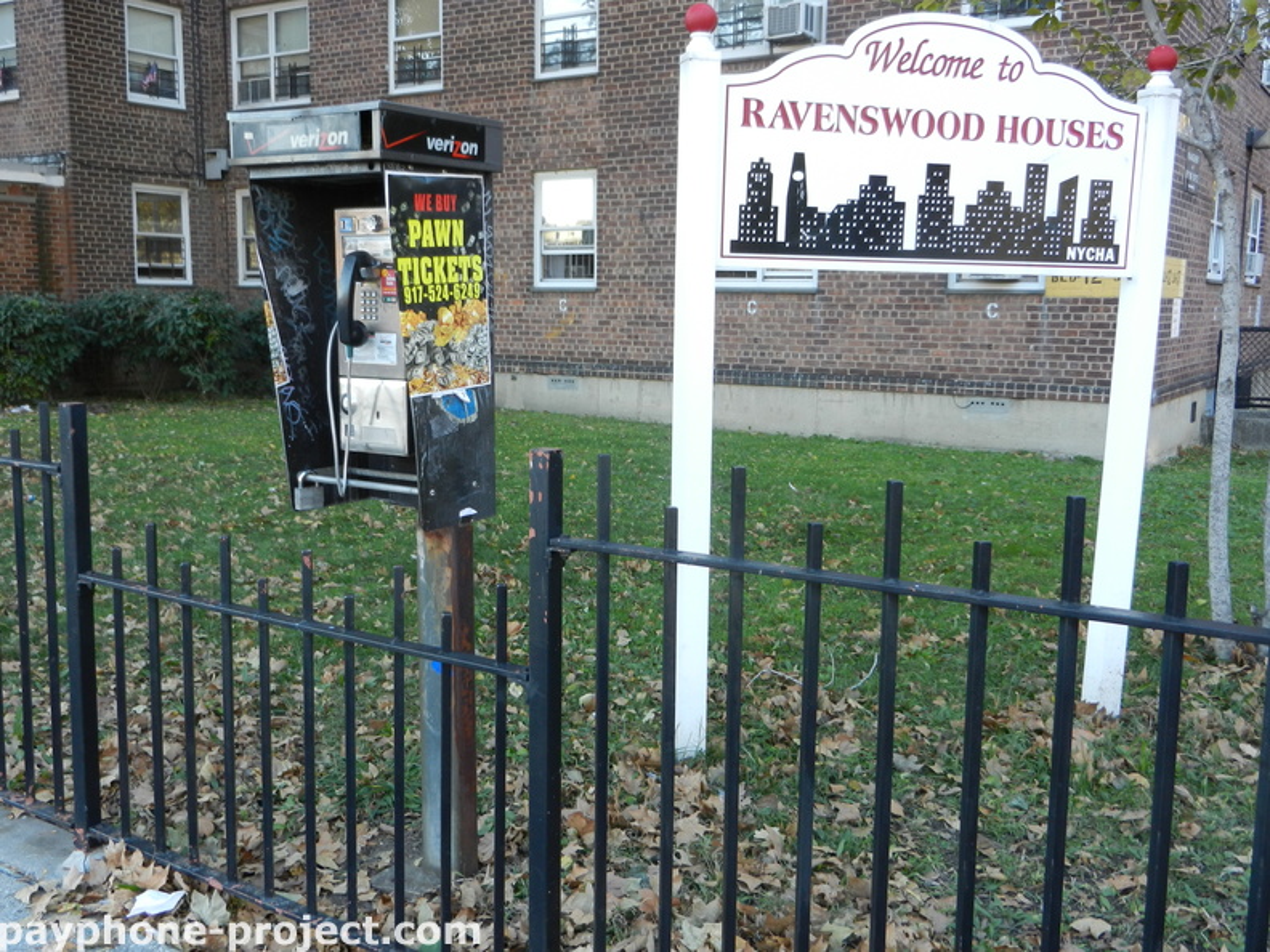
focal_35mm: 33
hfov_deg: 55.4
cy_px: 476
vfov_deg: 42.9
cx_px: 635
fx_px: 1211
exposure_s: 1/60
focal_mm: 5.9
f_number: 3.8
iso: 160
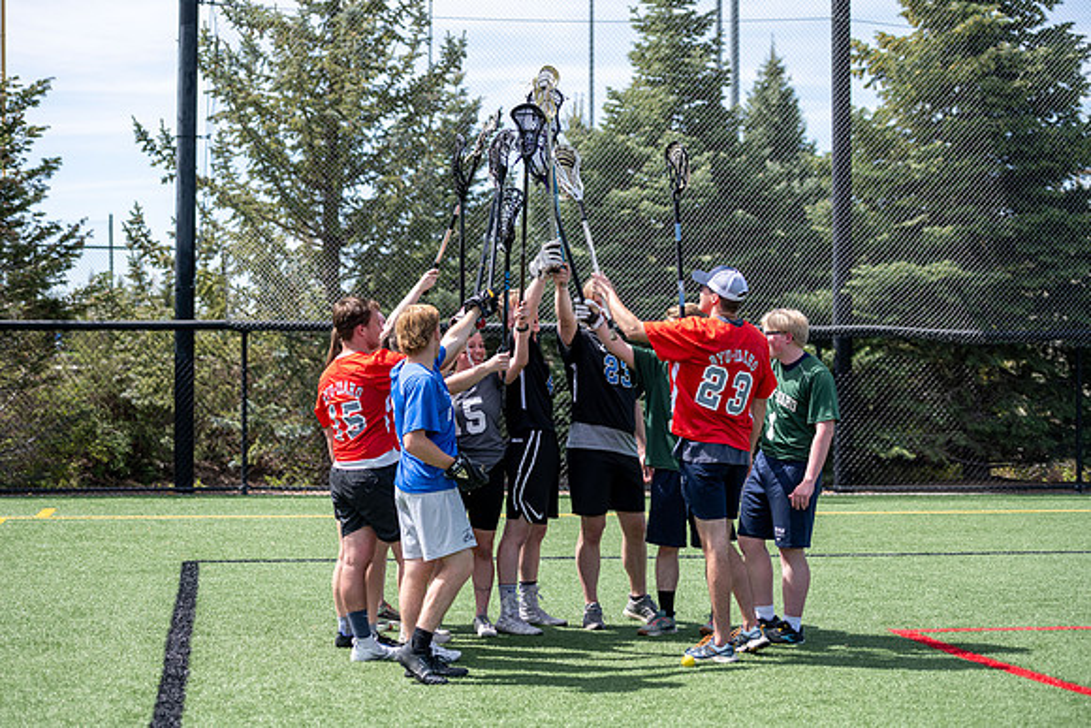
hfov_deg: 28.3
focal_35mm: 71
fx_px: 2161
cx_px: 536
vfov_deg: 19.1
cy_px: 359
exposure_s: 1/2000
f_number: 2.8
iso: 100
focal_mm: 70
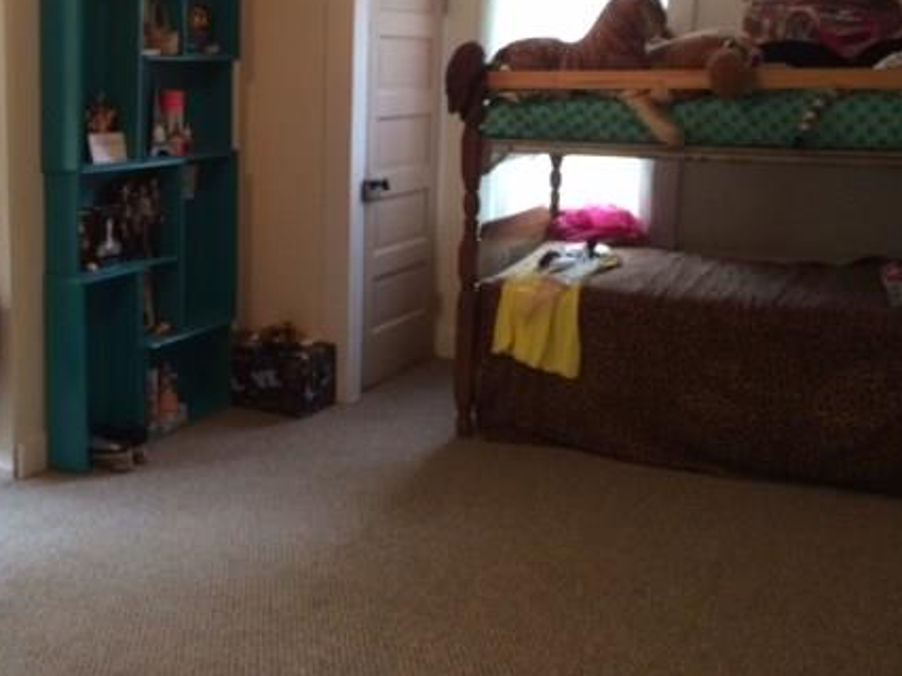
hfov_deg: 41.6
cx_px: 313
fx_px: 1172
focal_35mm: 45
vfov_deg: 31.9
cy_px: 224
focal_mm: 4.12
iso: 200
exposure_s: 1/30
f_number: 2.2
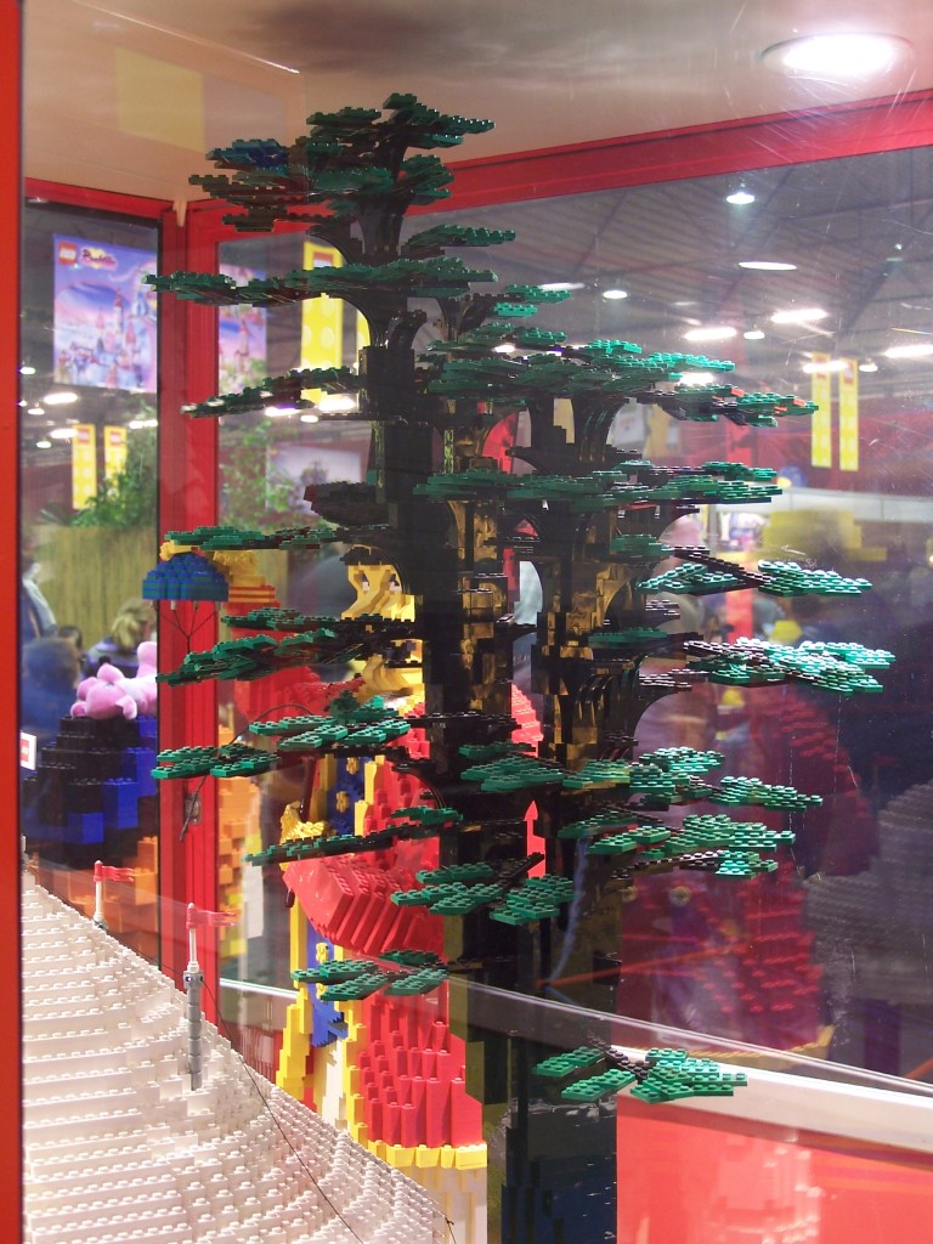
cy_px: 622
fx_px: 2120
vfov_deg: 32.7
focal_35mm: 59
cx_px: 466
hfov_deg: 24.8
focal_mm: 9.8
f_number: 3.1
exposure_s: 1/2
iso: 80
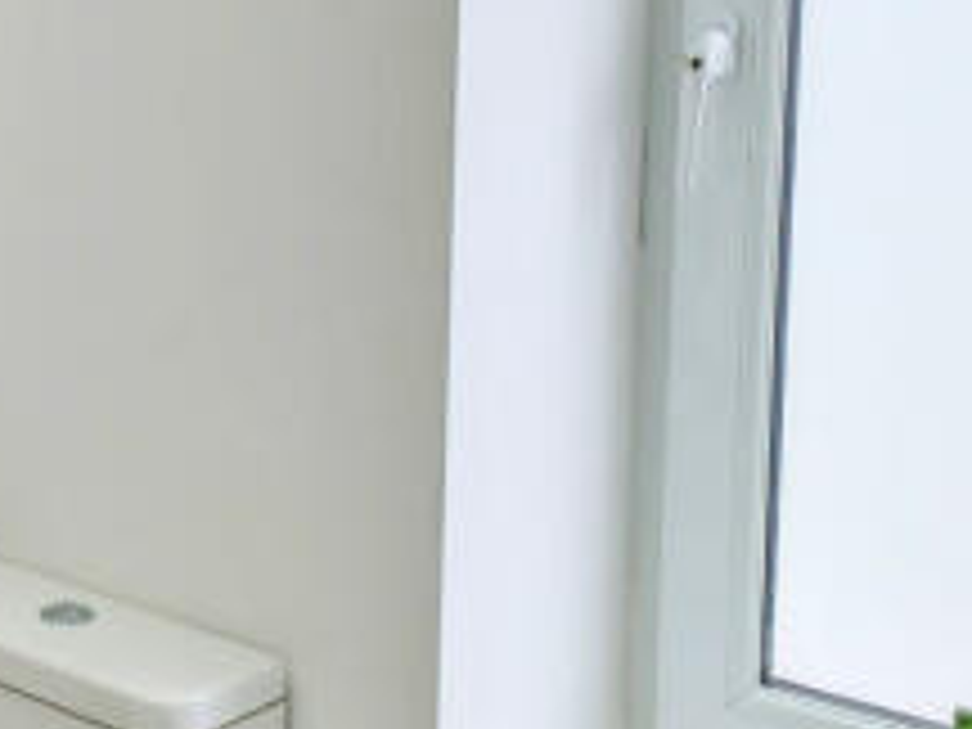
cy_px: 133
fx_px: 1601
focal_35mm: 57
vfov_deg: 25.2
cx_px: 76
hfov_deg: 32.0
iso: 40
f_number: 1.95
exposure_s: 1/690
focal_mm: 2.23
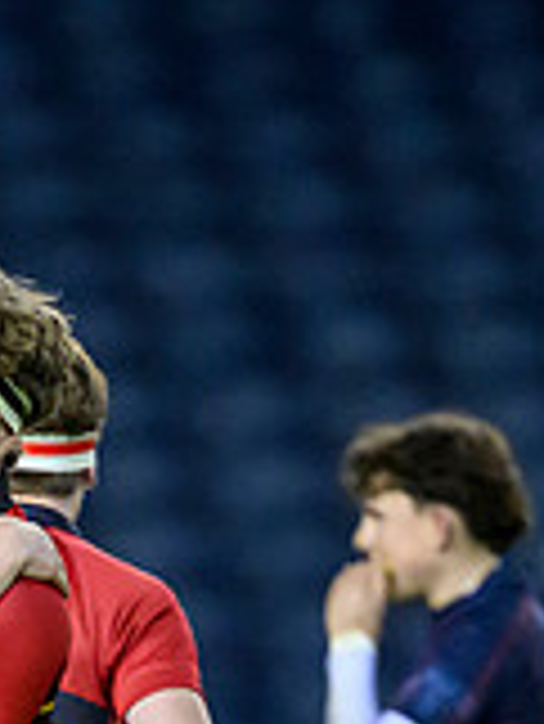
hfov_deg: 0.9
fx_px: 36139
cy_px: 1030
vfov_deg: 1.1
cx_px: -220
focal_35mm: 1727
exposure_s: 1/2000
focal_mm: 400
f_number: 3.2
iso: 10000
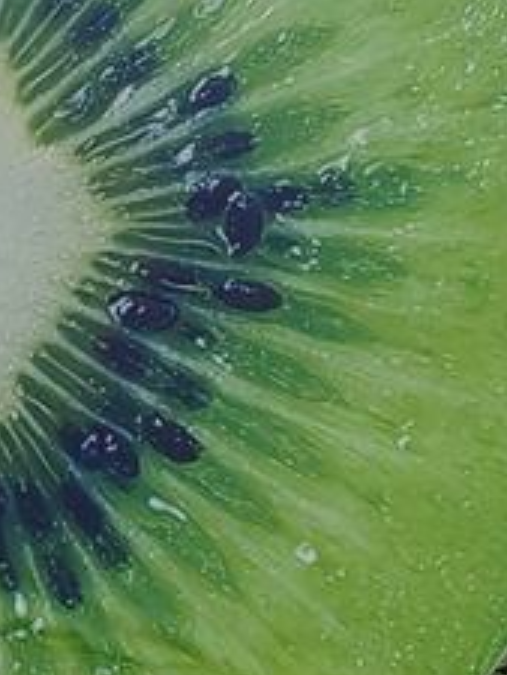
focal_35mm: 128
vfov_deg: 15.4
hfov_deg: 11.4
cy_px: 346
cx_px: -63
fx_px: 2497
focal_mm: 5.52
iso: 100
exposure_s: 1/1600
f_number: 1.9
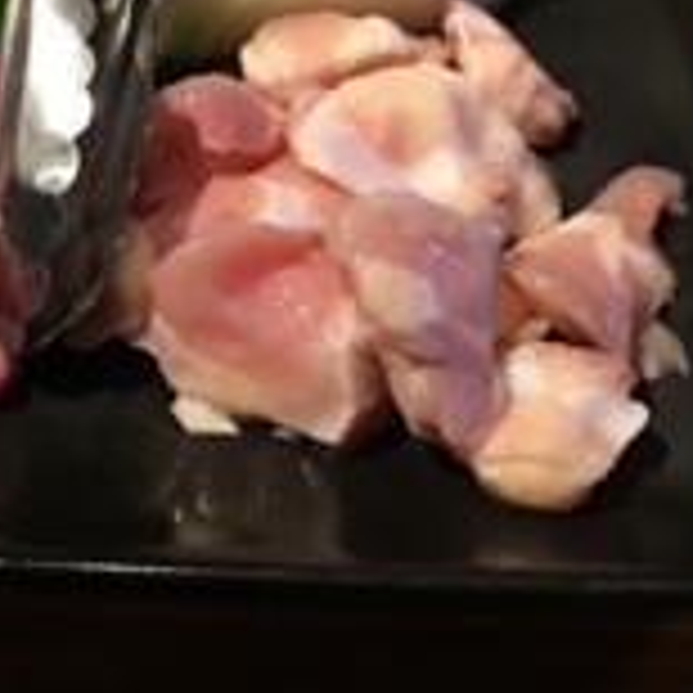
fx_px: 1699
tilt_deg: -45.3
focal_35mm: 75
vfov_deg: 22.3
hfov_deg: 21.6
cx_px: -108
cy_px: 22
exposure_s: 1/10
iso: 80
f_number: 2.2
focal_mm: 4.15
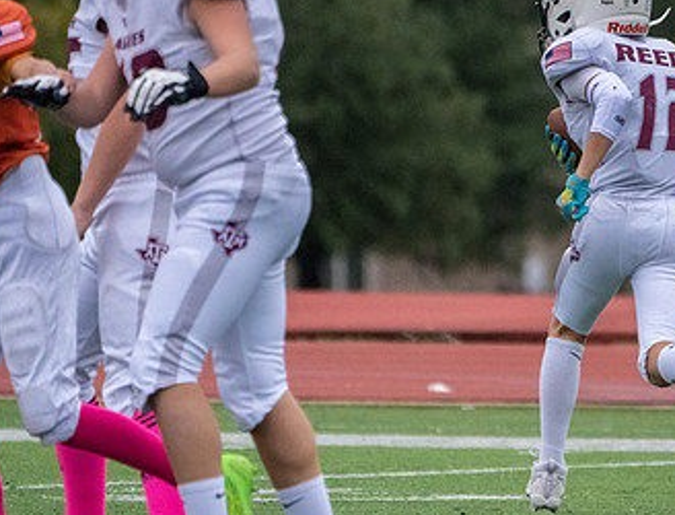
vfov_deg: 1.3
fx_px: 22870
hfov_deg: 1.7
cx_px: 847
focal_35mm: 1166
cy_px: 193
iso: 5000
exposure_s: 1/1000
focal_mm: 400
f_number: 5.6
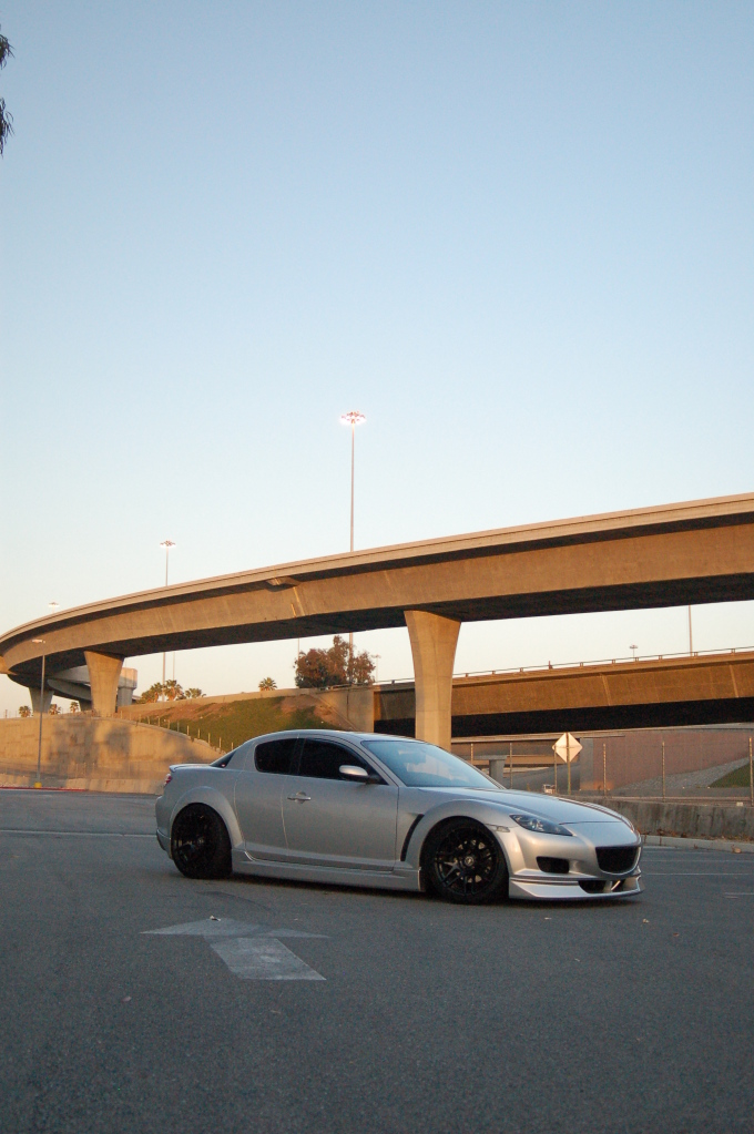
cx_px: 377
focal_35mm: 42
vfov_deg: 46.4
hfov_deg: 31.8
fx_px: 1322
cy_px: 567
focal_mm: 28
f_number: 3.3
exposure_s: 1/1000
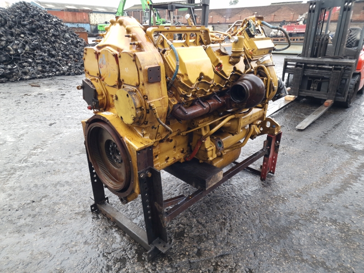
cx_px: 182
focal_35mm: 23
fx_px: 242
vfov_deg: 58.9
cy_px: 136
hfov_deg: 73.9
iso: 50
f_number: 1.8
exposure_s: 1/50
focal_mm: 6.4
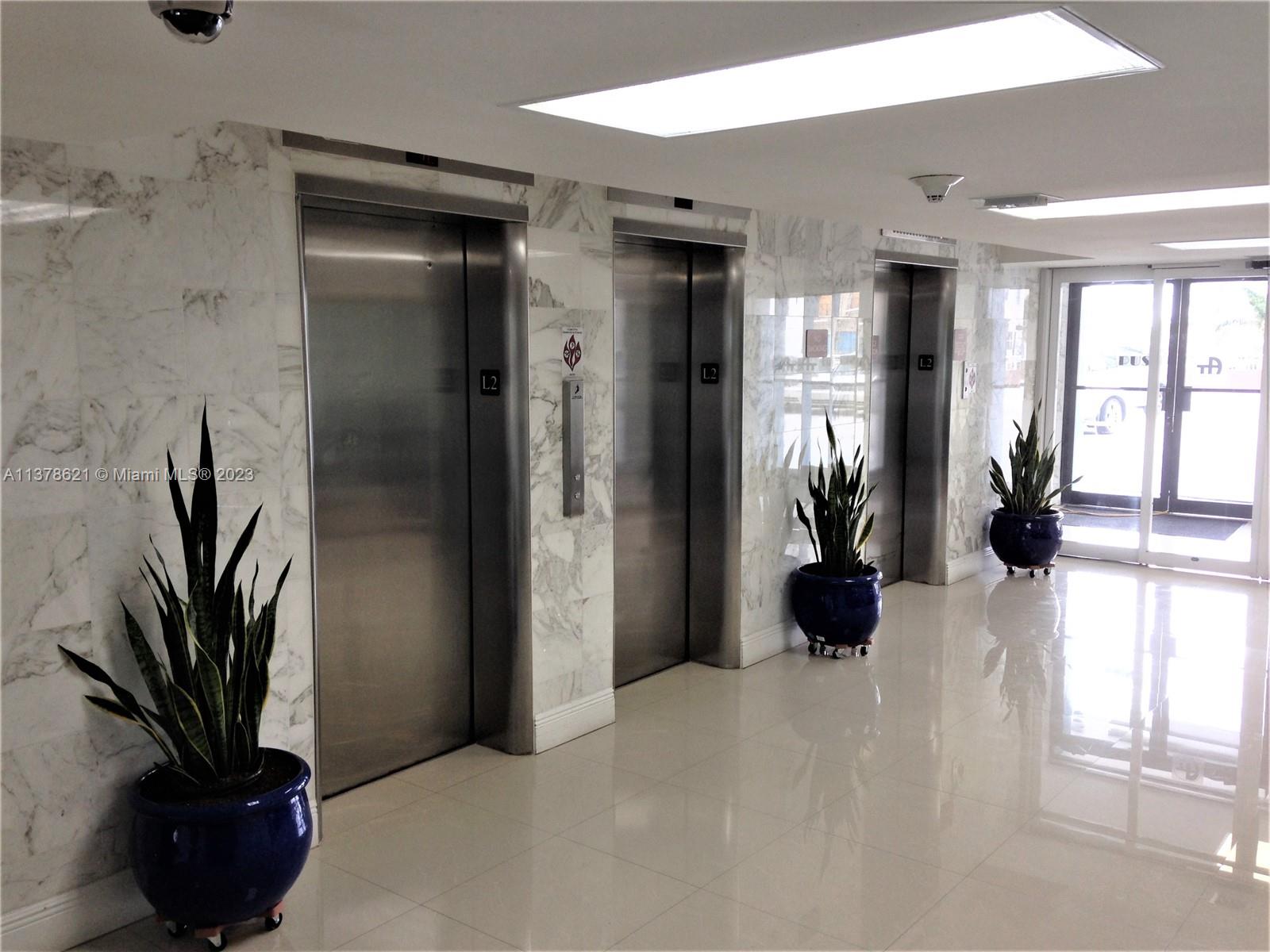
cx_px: 635
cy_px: 476
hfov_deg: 55.4
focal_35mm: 33
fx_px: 1211
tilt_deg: -8.3
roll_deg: +1.5
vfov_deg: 42.9
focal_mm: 4.12
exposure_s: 1/40
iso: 50
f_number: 2.4
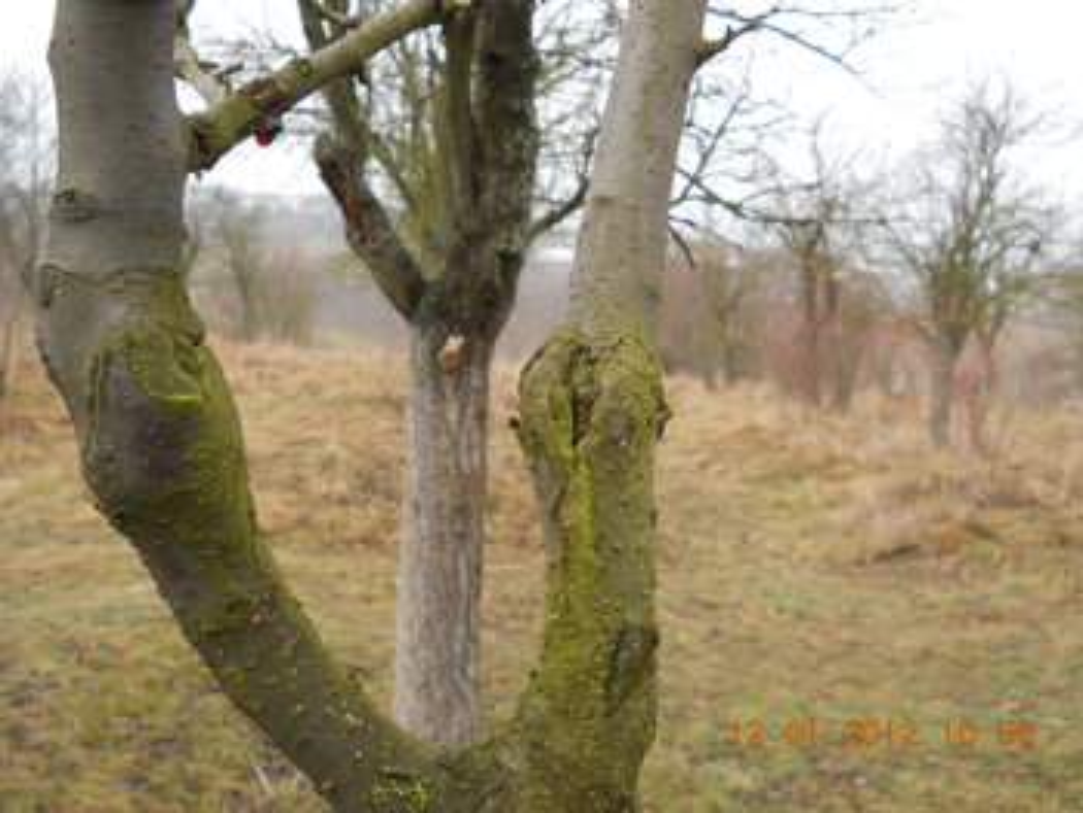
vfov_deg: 35.2
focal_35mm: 41
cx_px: 542
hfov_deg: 45.7
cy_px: 406
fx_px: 1284
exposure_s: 1/160
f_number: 3.1
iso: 80
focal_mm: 6.72
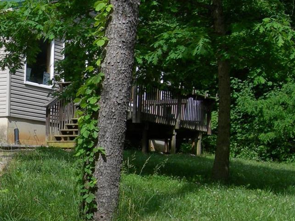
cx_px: -39
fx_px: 758
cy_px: 155
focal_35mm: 89
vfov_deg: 16.5
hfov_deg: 20.8
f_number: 4.8
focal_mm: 7.8
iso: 50
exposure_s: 1/304
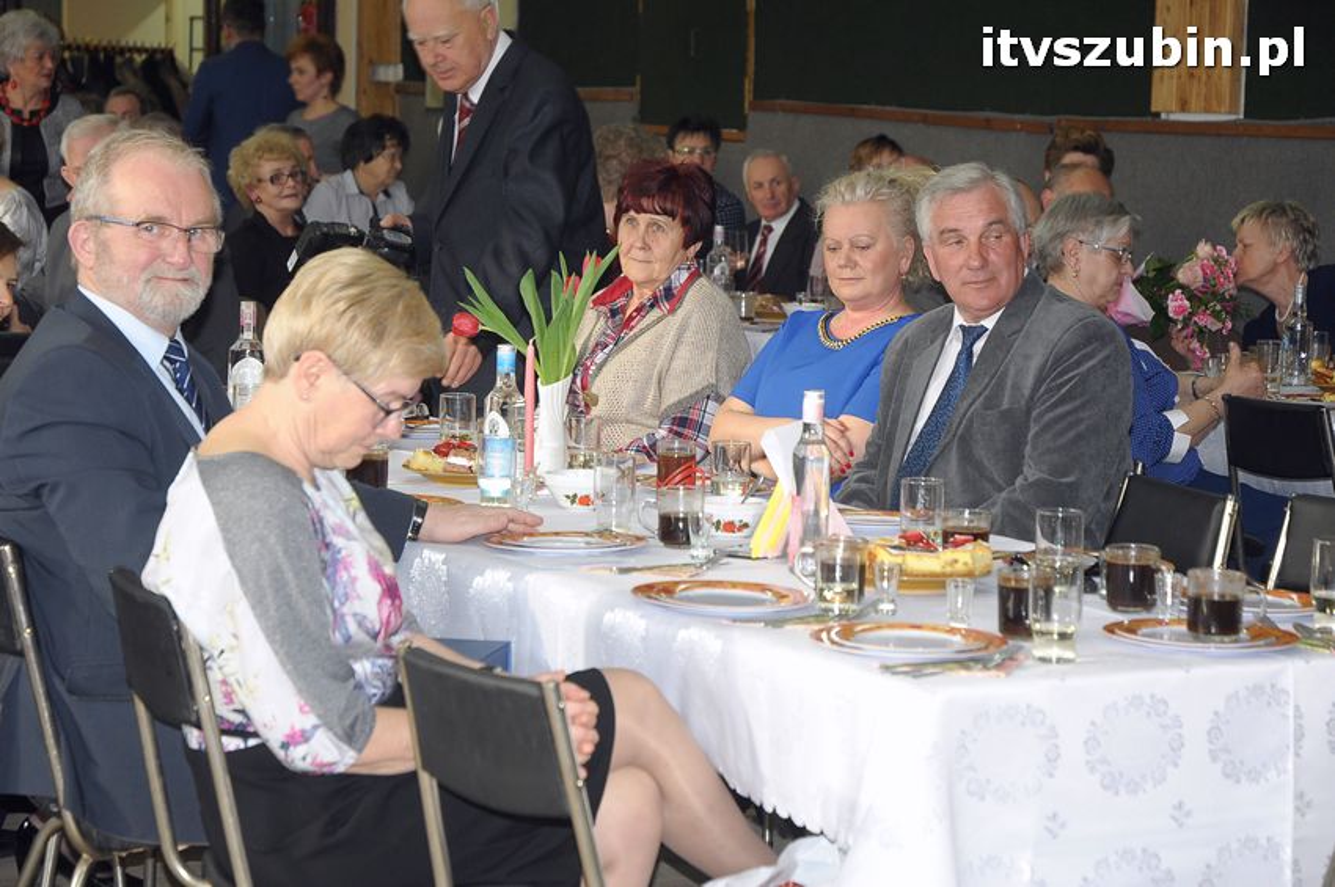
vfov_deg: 14.7
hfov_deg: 21.9
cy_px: 444
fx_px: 3445
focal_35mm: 93
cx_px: 668
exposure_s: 1/60
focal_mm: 62
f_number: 4.5
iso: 500
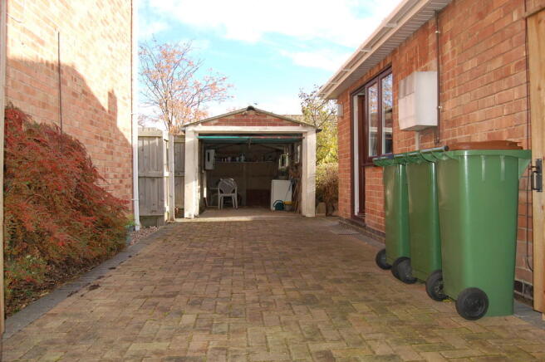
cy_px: 181
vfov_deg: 45.6
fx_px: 431
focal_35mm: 28
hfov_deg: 64.6
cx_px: 272
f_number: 5.6
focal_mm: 19
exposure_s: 1/500
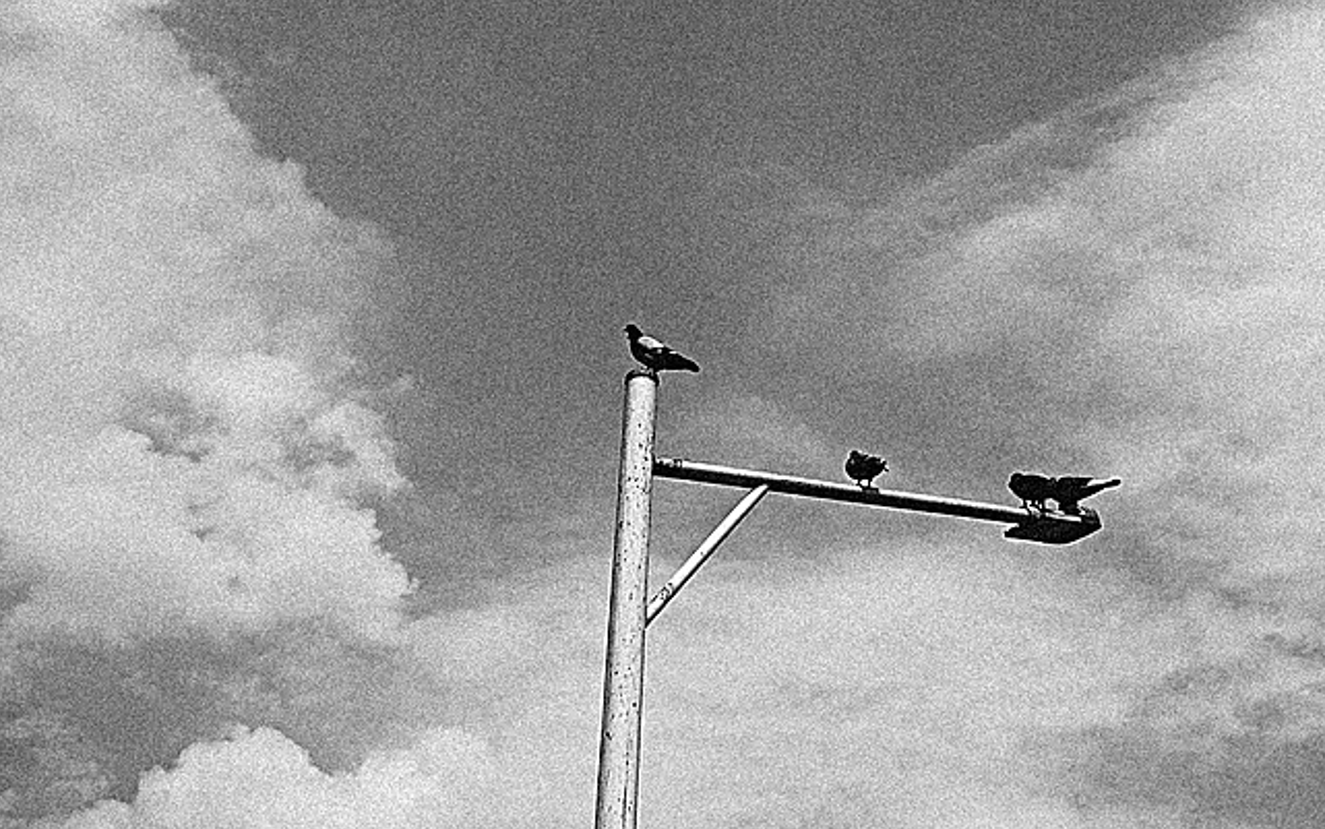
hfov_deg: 32.9
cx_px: 790
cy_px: 496
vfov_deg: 20.9
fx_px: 2239
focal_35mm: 62
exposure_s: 1/12800
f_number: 2.8
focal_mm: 18.3
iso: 160
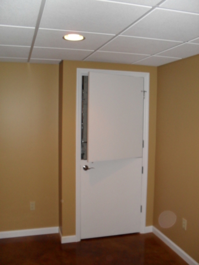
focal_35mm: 35
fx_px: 268
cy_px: 132
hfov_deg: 40.7
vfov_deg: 52.6
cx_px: 100
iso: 200
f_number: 3.2
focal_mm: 6.3
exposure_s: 1/45
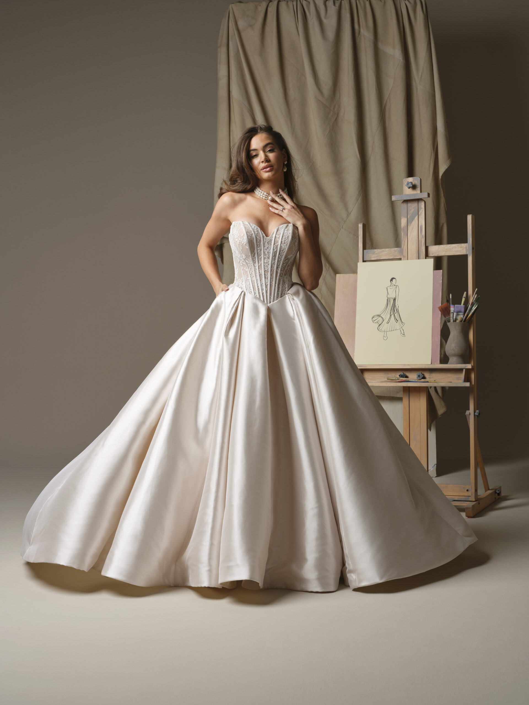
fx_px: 1121
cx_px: 264
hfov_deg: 26.6
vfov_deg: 34.9
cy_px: 352
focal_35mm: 55
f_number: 10
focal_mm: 69
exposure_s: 1/125
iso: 500
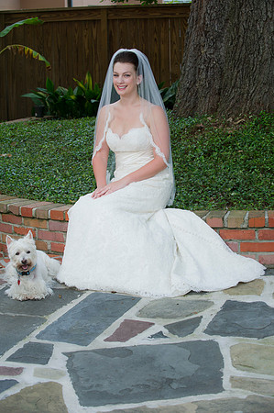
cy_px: 206
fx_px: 915
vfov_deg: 25.4
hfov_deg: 17.0
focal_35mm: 80
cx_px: 137
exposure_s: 1/60
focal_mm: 80
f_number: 5
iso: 400
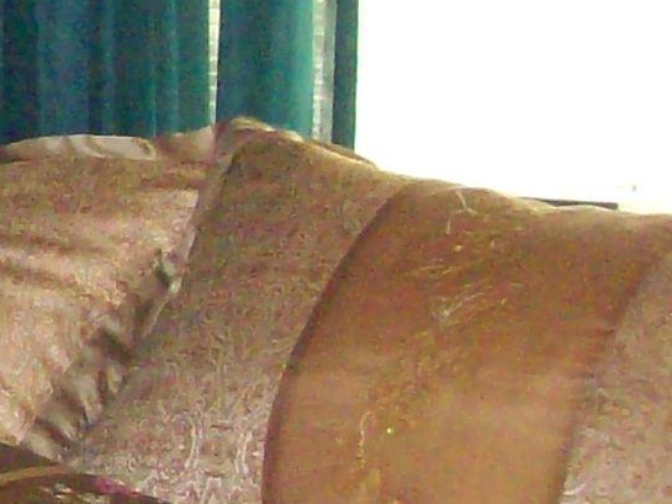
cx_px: -501
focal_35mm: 188
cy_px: 22
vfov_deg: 7.9
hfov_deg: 10.0
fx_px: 3650
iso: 400
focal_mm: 6
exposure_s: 1/128
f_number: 2.7
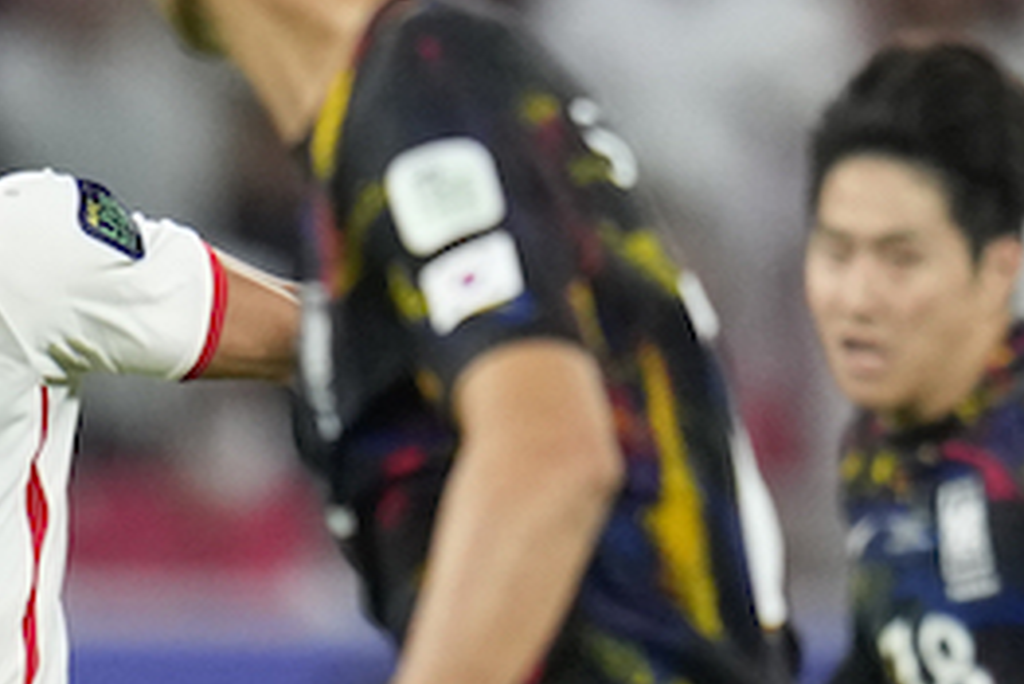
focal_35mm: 1527
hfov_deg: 1.3
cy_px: 991
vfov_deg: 0.9
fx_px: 43457
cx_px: 74
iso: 2500
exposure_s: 1/2000
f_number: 2.8
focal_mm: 400
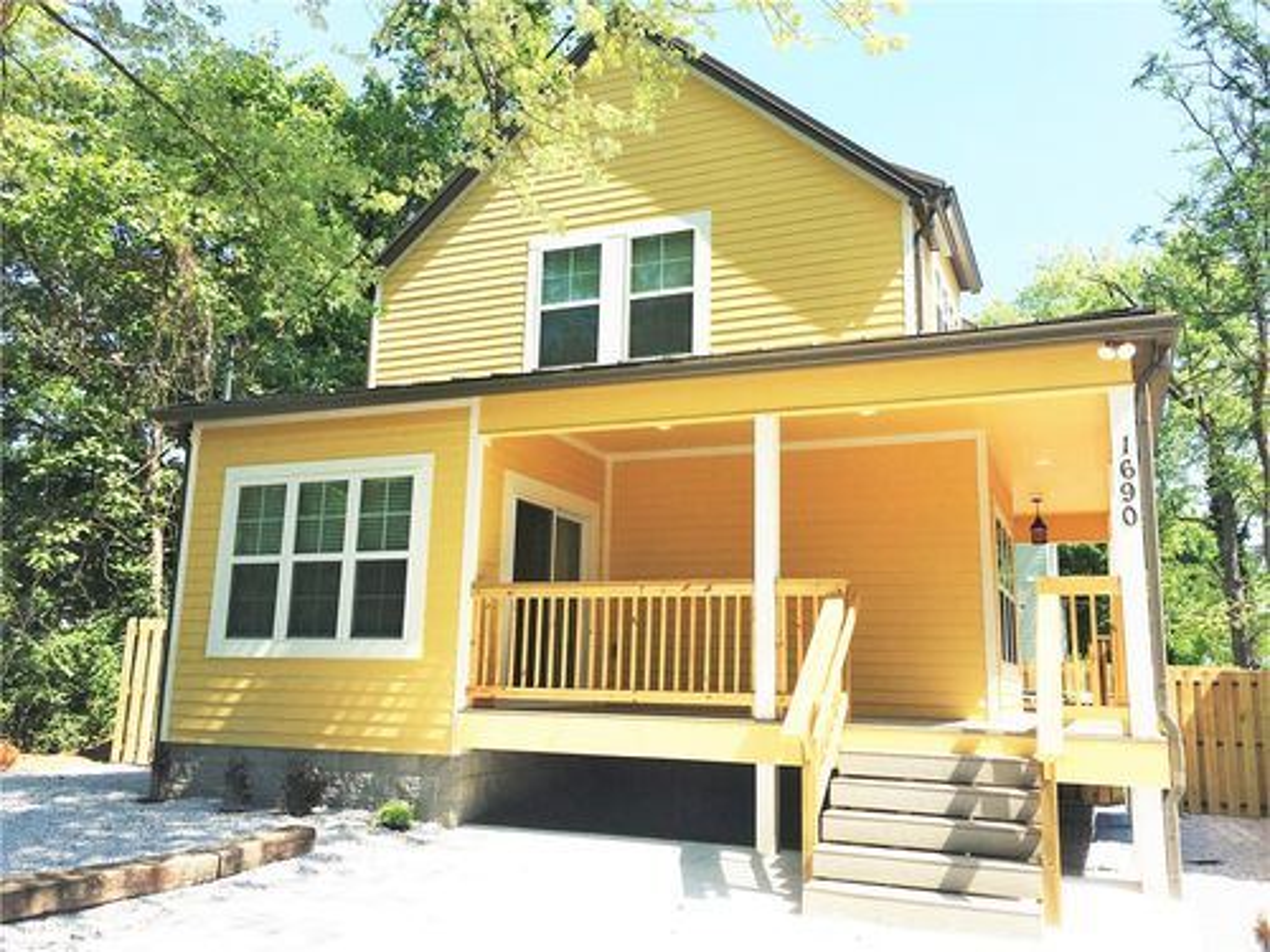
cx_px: 635
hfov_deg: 61.7
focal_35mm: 29
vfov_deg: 48.2
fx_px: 1064
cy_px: 476
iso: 25
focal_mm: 4.15
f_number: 2.2
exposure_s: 1/1876
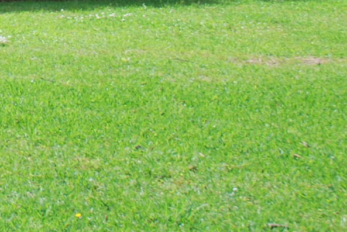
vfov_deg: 7.3
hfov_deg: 10.2
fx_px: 1756
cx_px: -395
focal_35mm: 182
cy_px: -198
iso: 100
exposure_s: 1/160
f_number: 6.3
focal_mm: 24
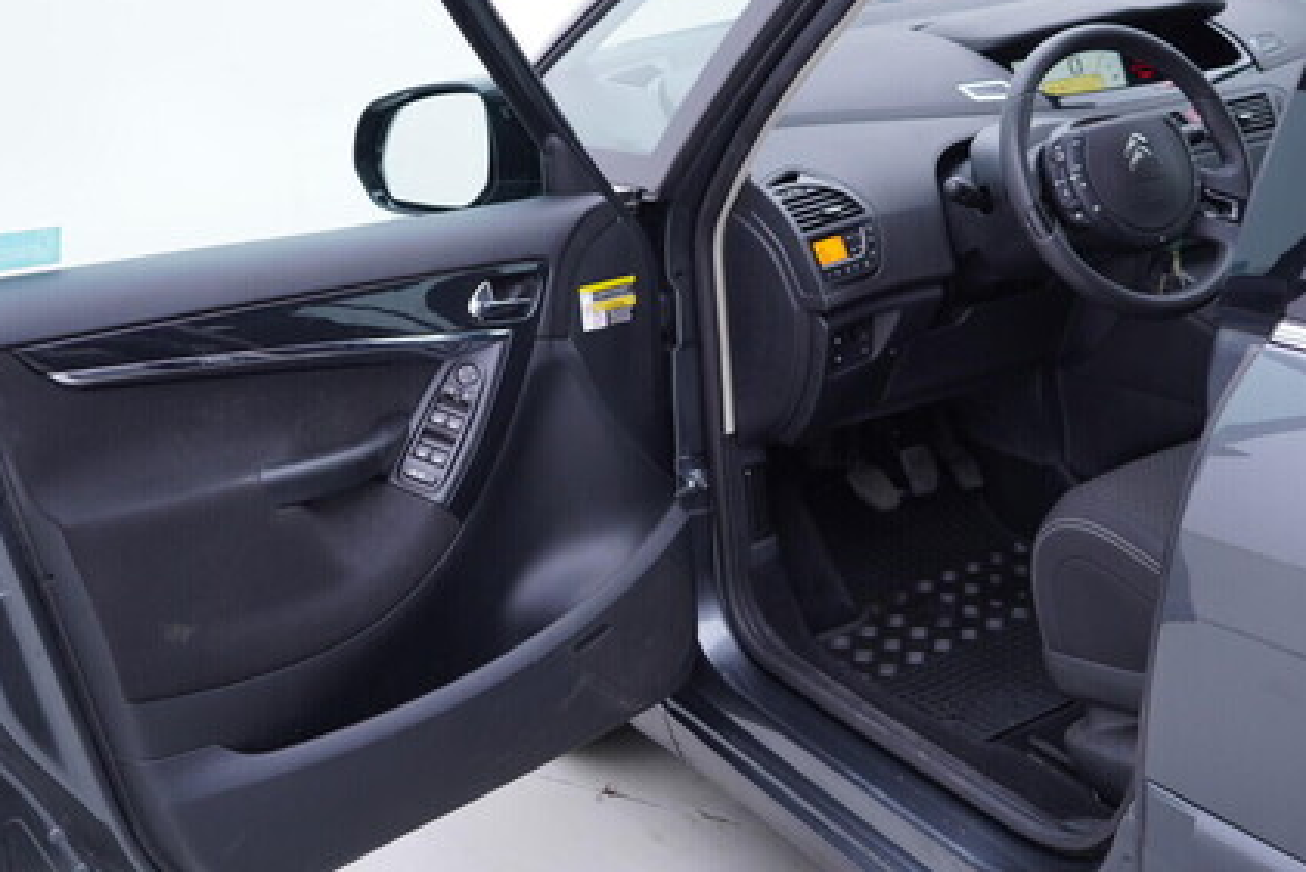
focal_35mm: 47
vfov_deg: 28.6
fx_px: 1706
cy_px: 349
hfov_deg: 41.7
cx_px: 776
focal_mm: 24
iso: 125
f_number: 2.8
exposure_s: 1/40
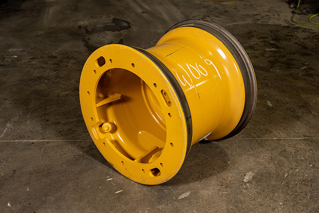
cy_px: 106
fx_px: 434
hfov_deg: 40.3
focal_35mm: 49
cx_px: 160
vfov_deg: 27.5
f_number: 5.6
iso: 800
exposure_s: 1/80
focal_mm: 49
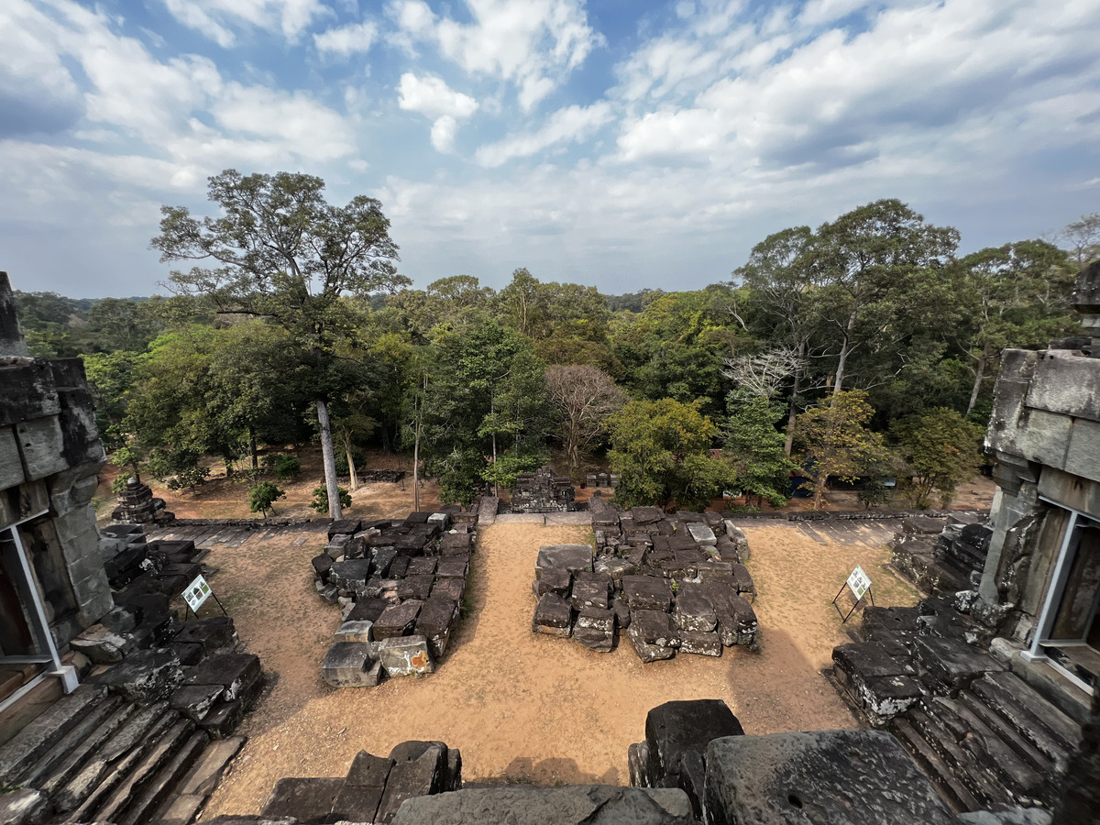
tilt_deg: -15.4
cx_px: 550
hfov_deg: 106.2
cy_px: 412
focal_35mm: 13
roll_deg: +0.4
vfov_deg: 89.9
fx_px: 413
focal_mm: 1.57
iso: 32
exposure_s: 1/602
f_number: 1.8
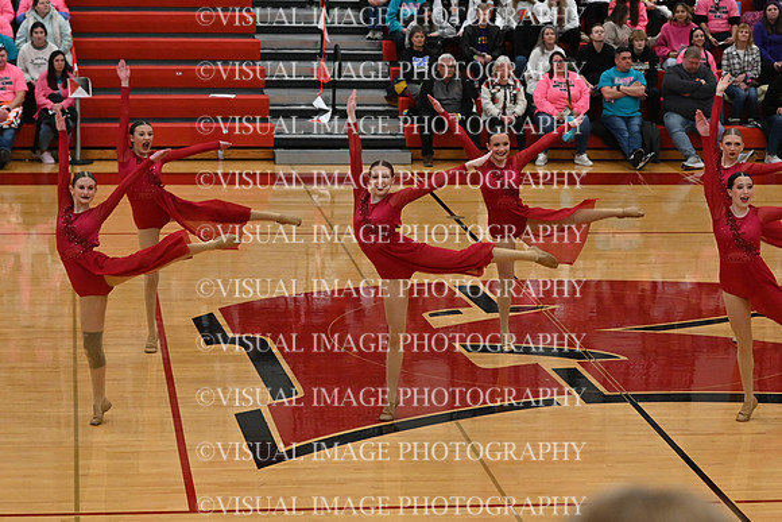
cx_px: 391
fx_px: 2281
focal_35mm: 105
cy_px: 261
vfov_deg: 13.0
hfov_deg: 19.5
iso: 5000
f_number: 4
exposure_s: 1/400
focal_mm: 70
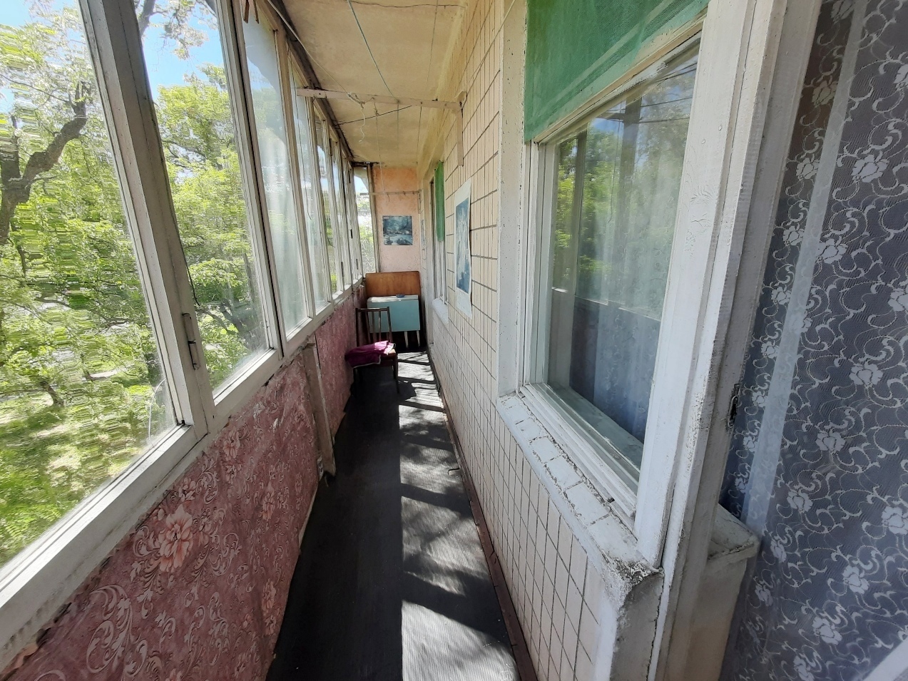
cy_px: 340
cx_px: 454
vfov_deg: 89.9
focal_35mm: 13
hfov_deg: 106.2
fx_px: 341
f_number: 2.2
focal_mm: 1.42
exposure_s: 1/119
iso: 40
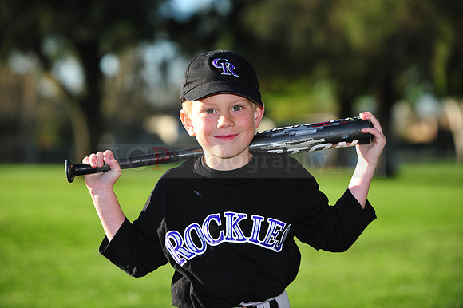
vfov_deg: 10.5
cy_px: 154
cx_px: 232
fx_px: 1671
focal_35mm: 130
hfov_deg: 15.8
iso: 200
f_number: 4.5
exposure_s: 1/800
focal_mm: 130
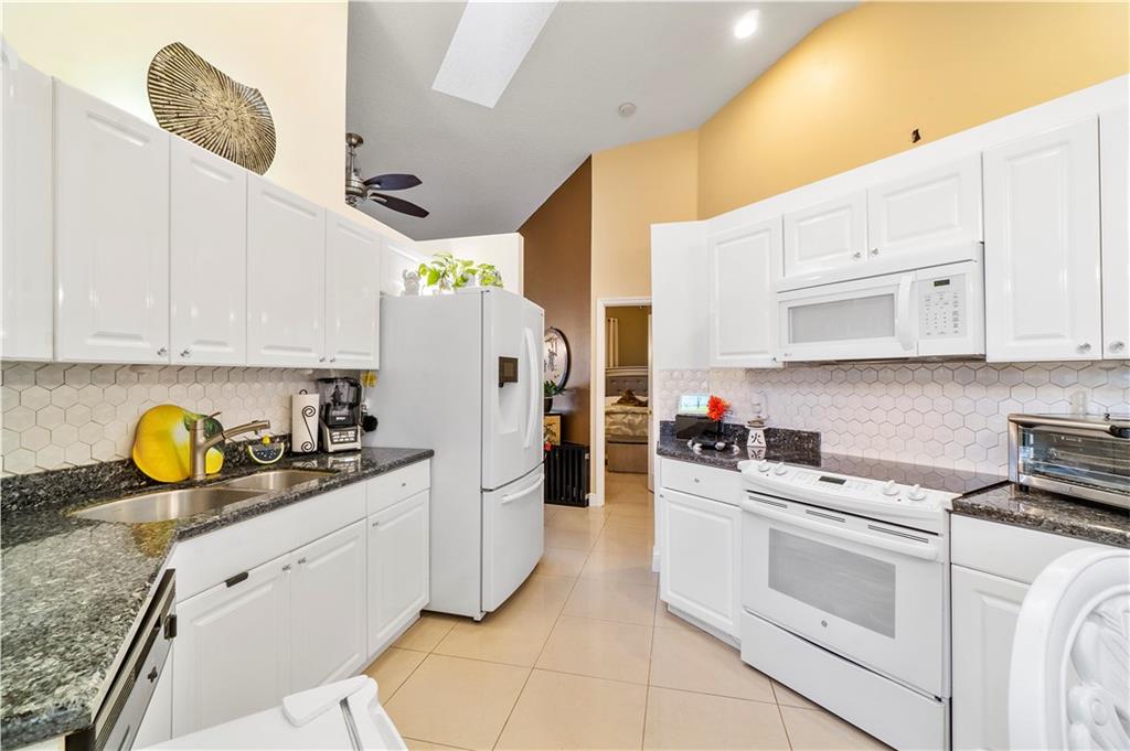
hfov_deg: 100.4
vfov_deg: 77.2
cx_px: 565
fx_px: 470
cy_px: 376
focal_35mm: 15
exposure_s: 1/2.5
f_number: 11
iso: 160
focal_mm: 10
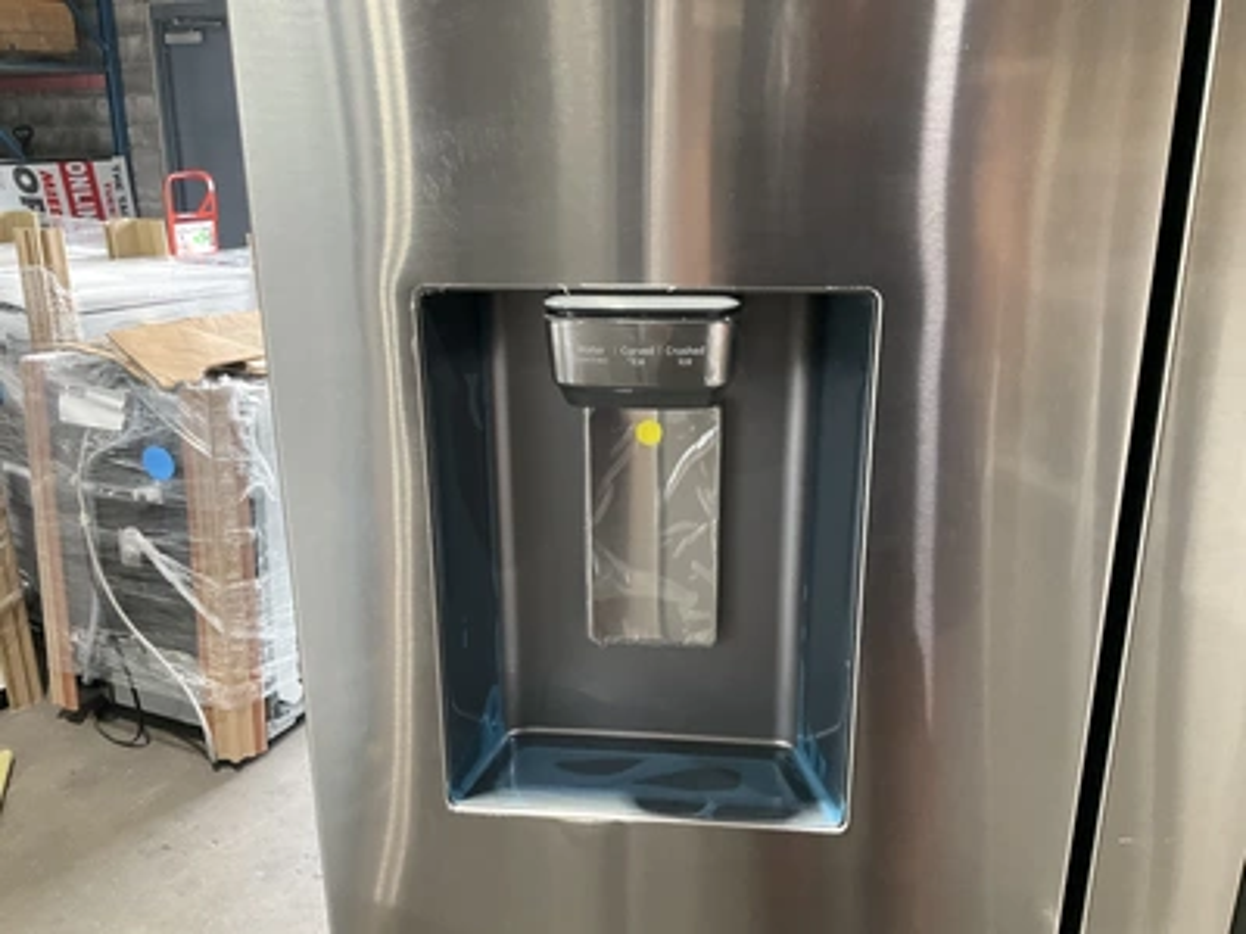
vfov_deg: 48.2
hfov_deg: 61.7
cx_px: 623
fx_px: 1044
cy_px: 467
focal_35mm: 29
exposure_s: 1/60
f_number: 1.8
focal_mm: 3
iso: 200
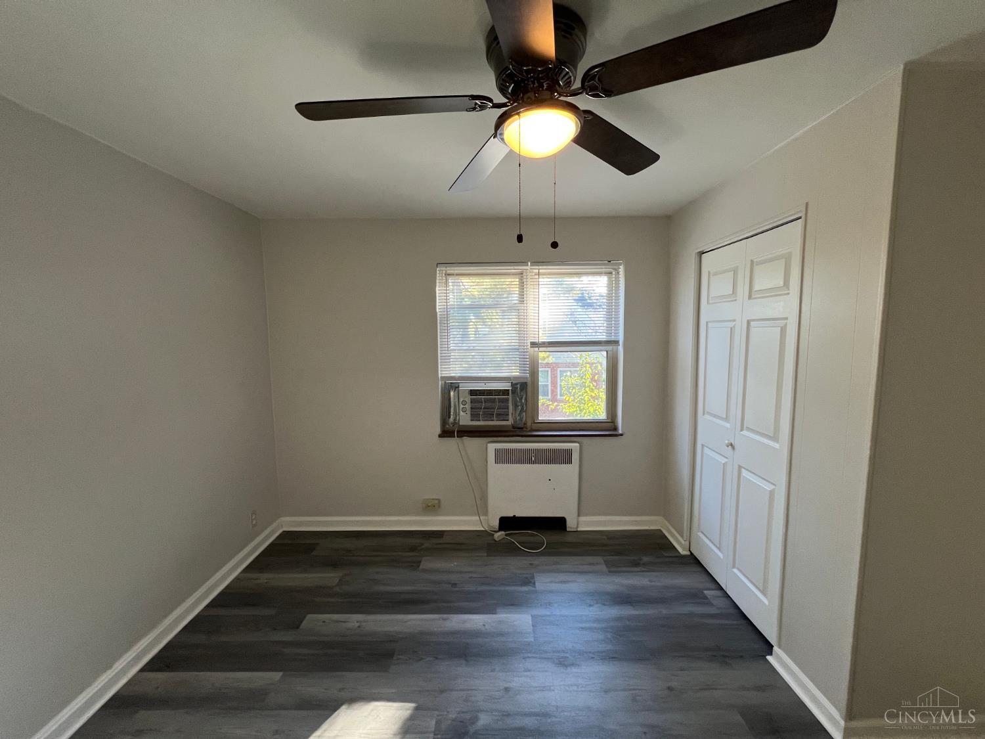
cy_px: 370
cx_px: 492
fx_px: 370
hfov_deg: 106.2
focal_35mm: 13
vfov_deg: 89.9
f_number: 1.8
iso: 200
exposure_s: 1/120
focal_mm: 1.57
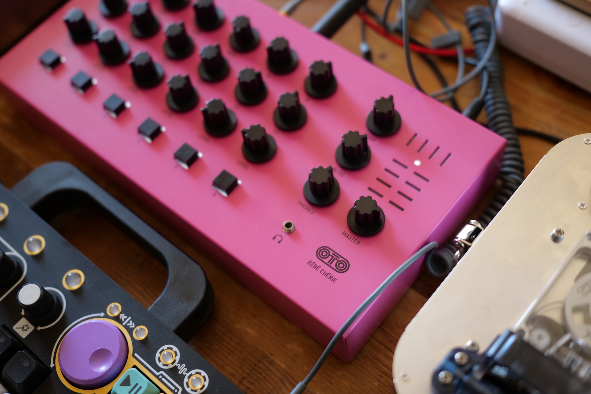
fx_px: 739
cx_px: 296
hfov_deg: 43.6
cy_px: 197
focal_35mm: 45
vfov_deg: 29.9
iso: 320
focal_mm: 45
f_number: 2.8
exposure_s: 1/60
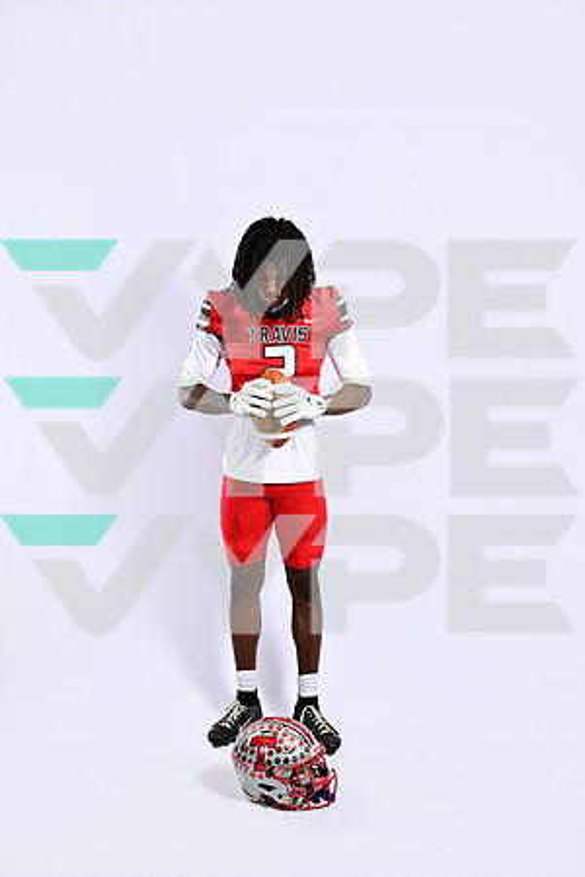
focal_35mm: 45
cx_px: 292
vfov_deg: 43.6
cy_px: 438
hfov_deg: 29.9
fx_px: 1097
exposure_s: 1/200
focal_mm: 45
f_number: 6.3
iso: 160
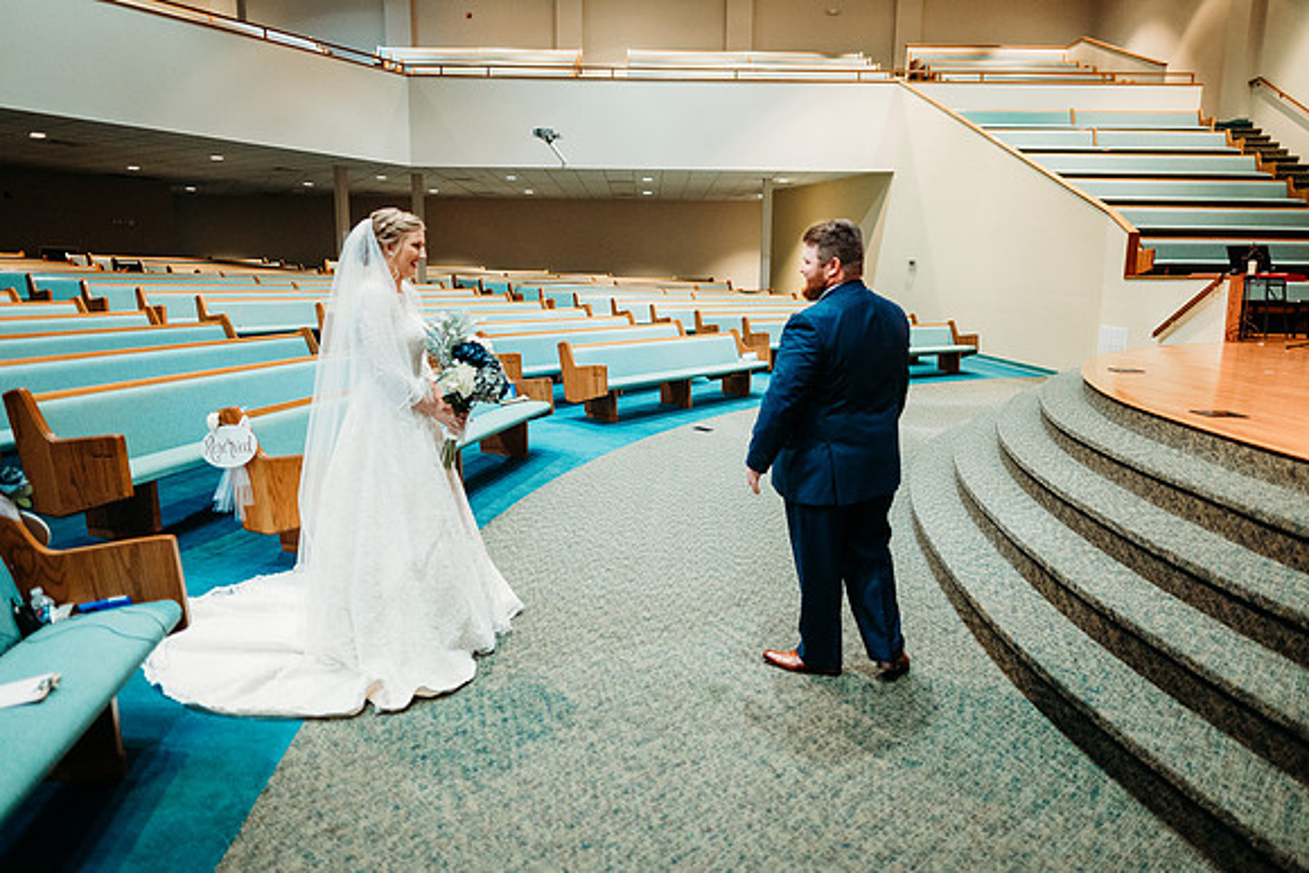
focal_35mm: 24
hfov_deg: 73.7
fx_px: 873
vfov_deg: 53.2
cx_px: 654
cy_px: 436
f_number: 1.8
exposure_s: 1/100
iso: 2500
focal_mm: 24
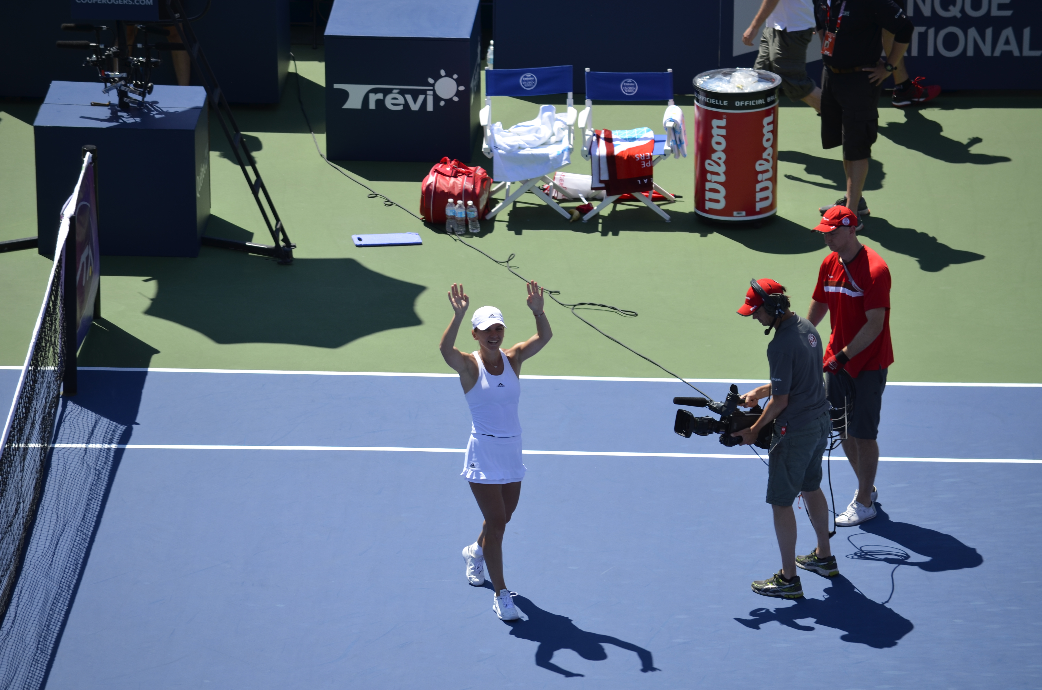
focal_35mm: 315
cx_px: 521
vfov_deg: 4.3
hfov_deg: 6.6
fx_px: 9099
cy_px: 345
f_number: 5.3
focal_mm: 210
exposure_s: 1/500
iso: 100
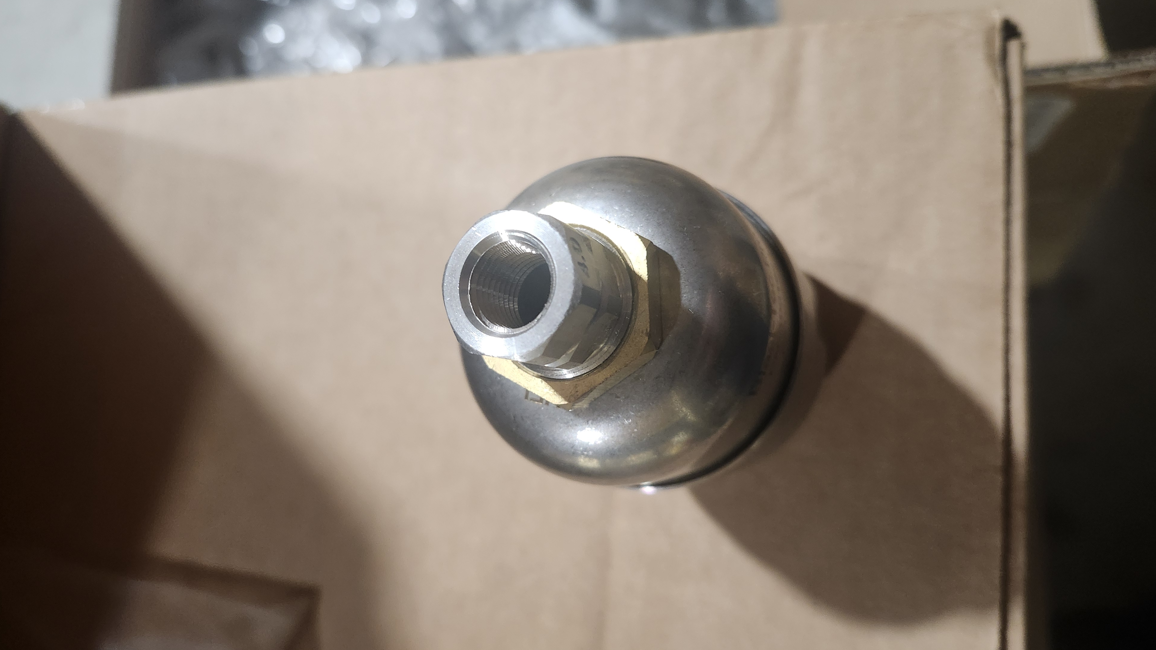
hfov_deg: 71.9
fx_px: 797
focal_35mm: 26
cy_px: 316
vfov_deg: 44.4
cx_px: 578
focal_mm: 5.54
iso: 640
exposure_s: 1/40
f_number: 1.8
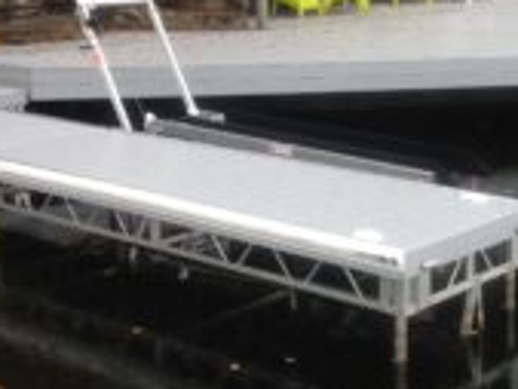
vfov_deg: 18.9
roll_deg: +0.7
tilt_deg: -10.9
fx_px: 1168
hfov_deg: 24.8
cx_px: 374
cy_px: 132
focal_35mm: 78
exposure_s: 1/264
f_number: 2.4
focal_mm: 4.12
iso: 50
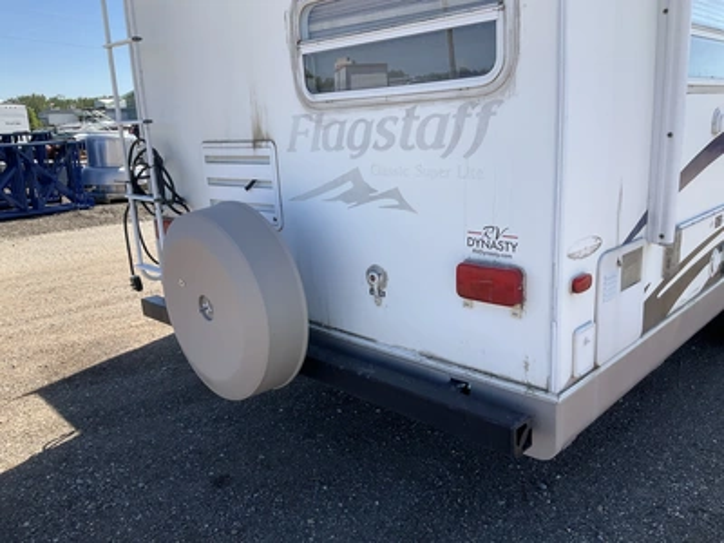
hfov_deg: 61.7
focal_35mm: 29
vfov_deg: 48.2
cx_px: 362
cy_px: 272
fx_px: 607
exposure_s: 1/781
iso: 25
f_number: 1.8
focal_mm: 3
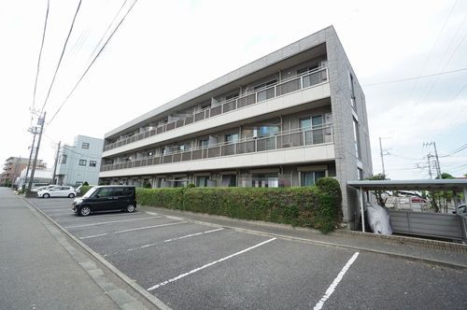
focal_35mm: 15
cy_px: 155
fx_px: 194
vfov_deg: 77.2
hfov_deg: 100.5
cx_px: 234
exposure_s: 1/800
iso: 1600
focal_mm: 10
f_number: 9
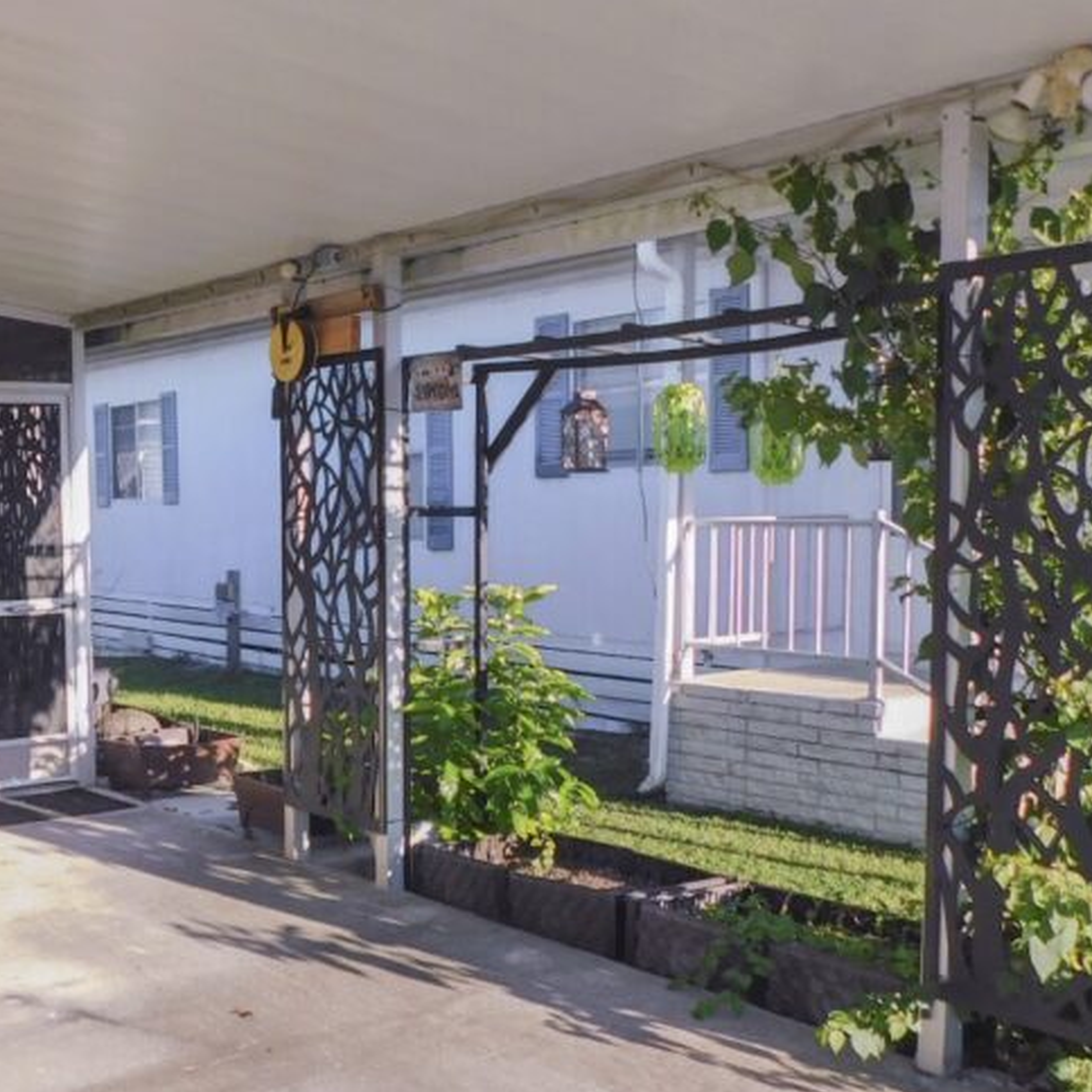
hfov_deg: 38.2
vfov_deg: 39.2
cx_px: 271
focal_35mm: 43
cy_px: 560
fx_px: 1535
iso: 125
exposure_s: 1/500
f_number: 3
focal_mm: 4
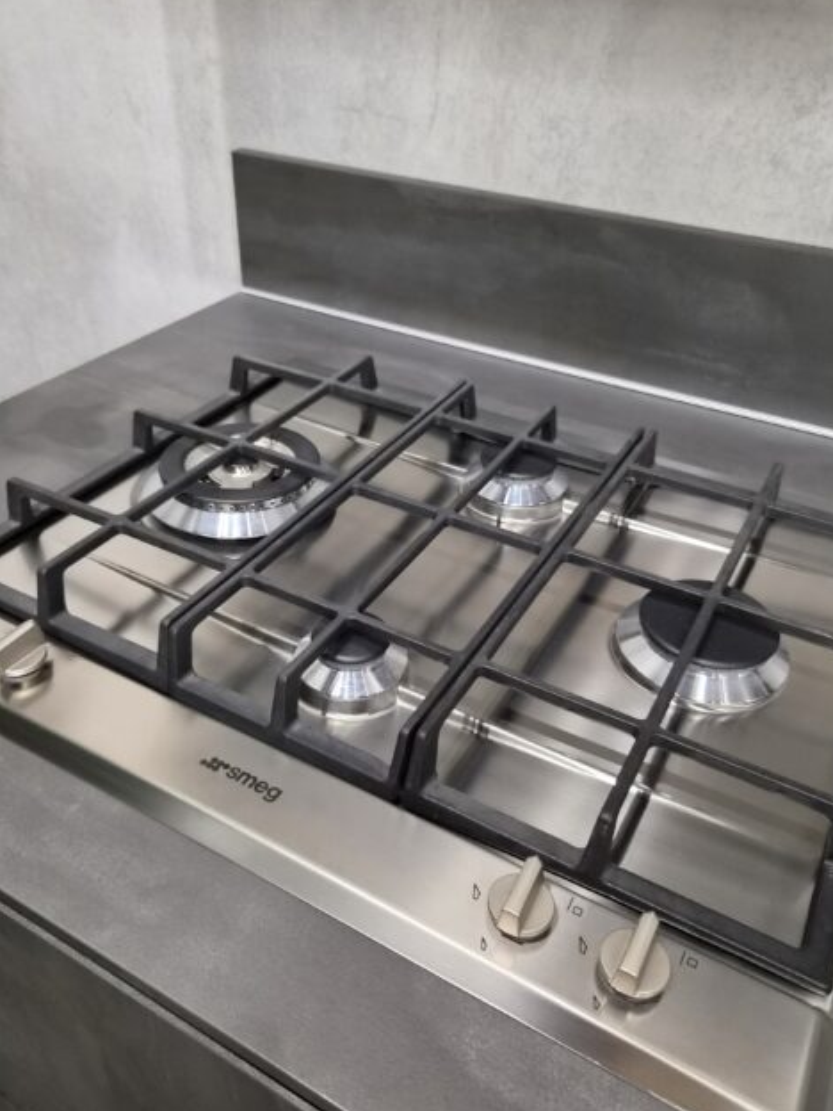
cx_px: 401
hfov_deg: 51.3
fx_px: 866
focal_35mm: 27
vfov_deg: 65.2
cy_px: 602
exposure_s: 1/100
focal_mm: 5.4
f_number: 1.8
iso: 1250
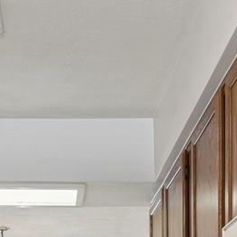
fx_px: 604
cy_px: 380
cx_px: 57
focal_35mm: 78
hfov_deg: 22.0
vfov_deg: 18.8
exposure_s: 1/10
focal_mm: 10
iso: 200
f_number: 8
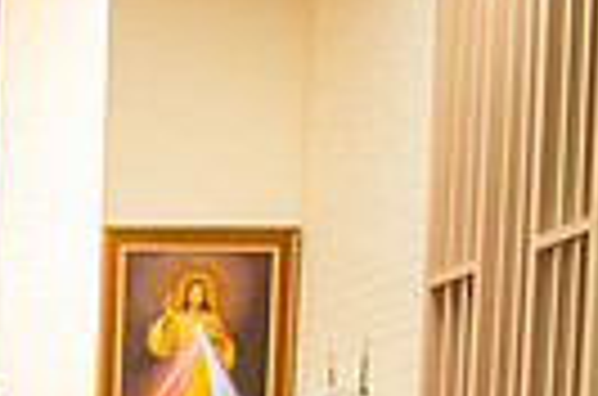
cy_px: 844
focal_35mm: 105
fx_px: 1740
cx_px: -517
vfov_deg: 11.4
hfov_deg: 16.1
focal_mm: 24
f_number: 2.8
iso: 2000
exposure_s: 1/160
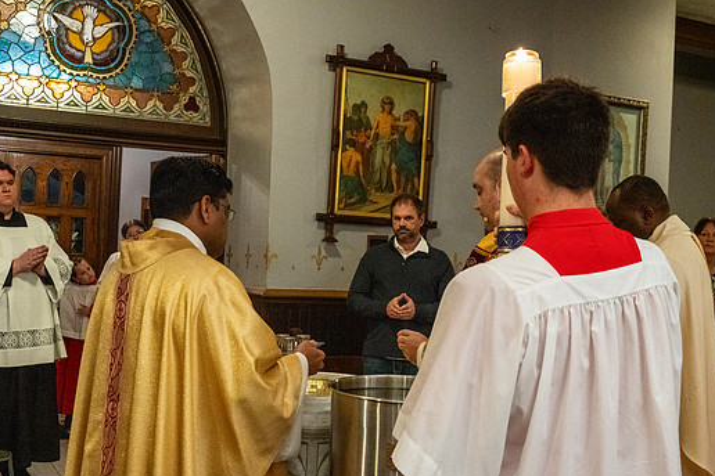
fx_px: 894
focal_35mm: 45
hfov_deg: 43.6
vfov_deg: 29.8
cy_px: 264
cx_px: 348
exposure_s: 1/60
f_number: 6.3
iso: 5000
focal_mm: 40
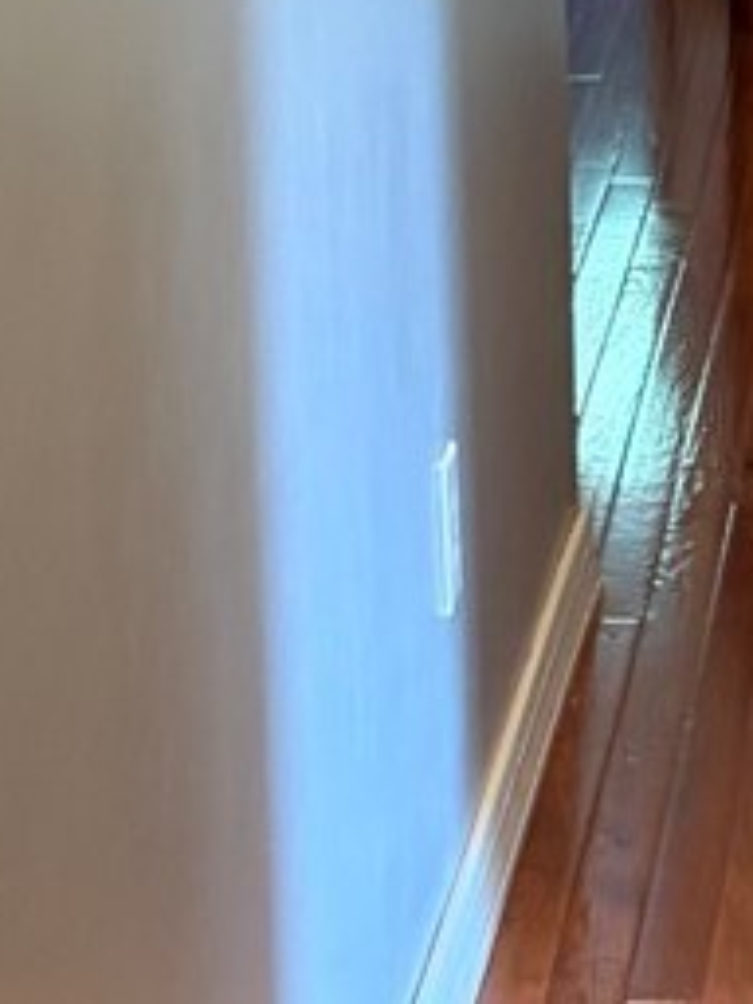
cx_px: 1165
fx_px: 5656
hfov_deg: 7.5
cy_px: 698
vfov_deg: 10.1
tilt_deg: -16.7
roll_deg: -0.8
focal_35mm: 195
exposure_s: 1/60
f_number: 1.6
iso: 250
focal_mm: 5.96
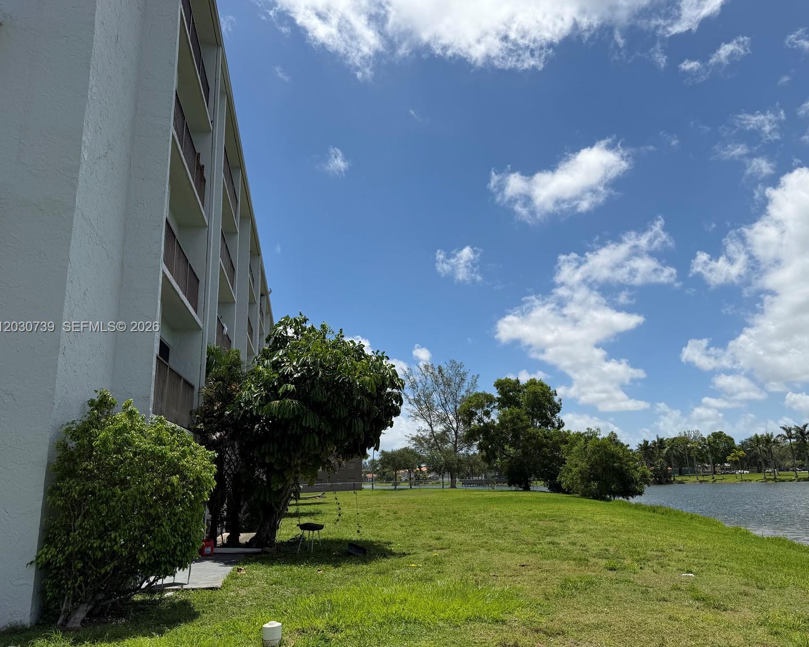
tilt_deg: +13.0
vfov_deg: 54.9
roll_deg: +2.3
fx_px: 622
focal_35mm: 26
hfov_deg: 66.0
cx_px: 434
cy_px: 328
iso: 80
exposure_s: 1/8130
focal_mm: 6.76
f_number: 1.78
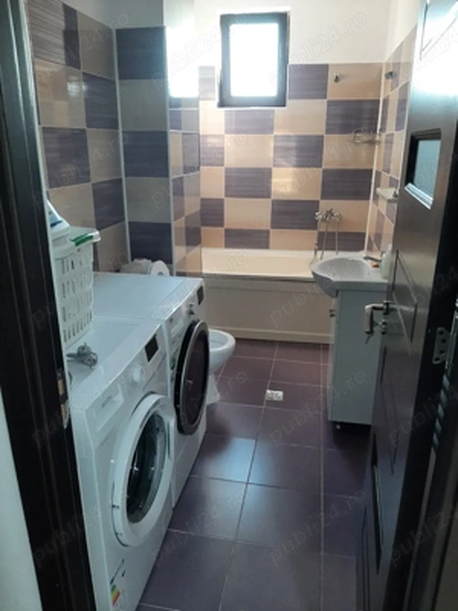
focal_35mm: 26
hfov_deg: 53.1
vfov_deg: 67.3
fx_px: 459
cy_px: 306
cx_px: 229
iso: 80
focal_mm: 3.93
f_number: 1.7
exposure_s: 1/50
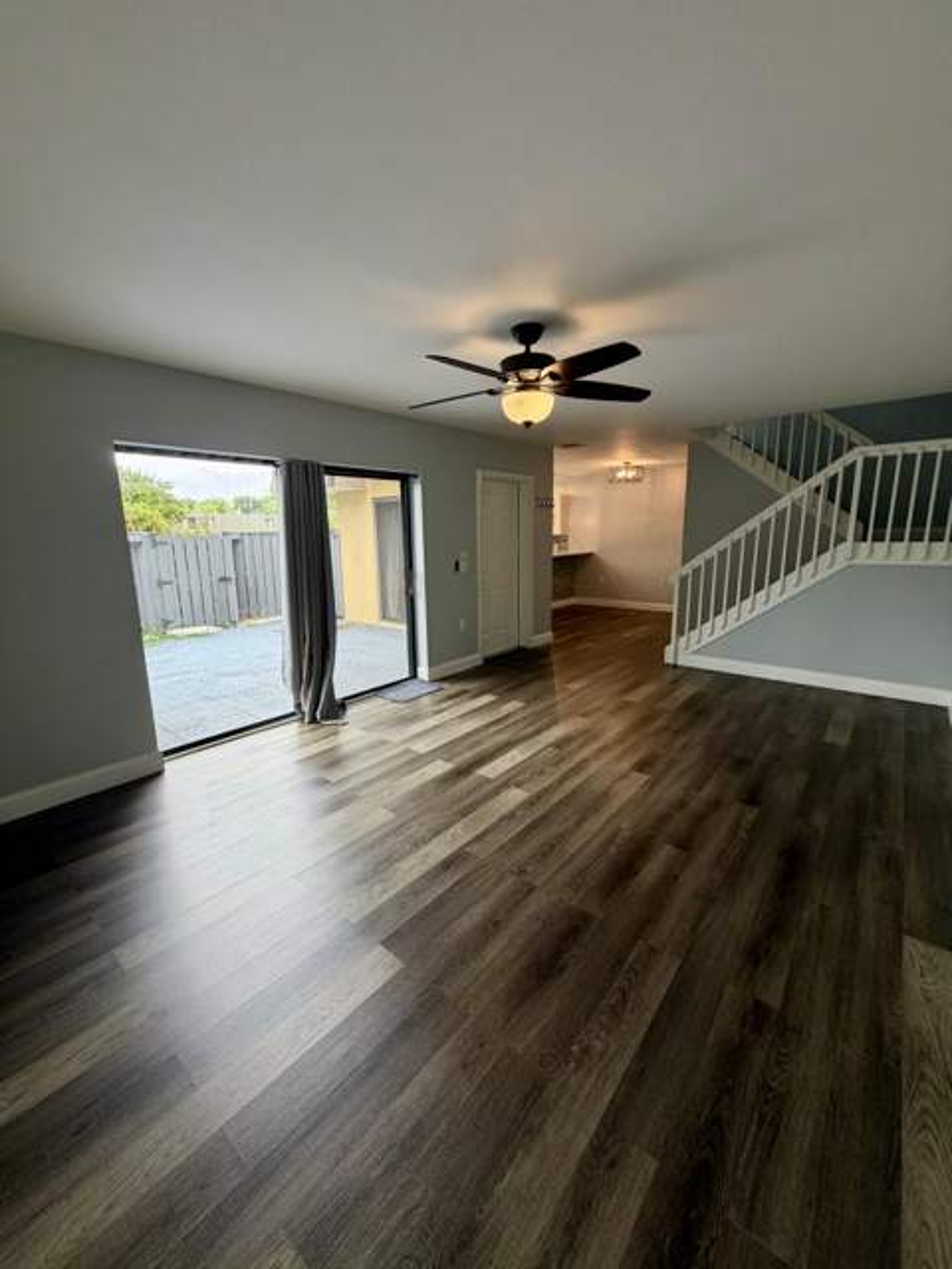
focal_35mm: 14
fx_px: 513
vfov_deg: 102.1
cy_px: 634
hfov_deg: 85.7
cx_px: 476
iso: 64
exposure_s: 1/120
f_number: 2.2
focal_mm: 2.22
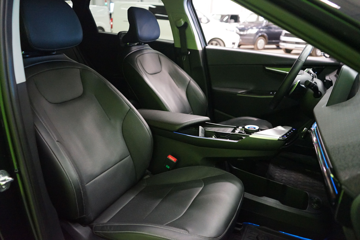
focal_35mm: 29
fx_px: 290
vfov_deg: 45.0
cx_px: 180
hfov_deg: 63.7
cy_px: 120
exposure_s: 1/30
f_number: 3.5
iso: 6400
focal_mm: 29
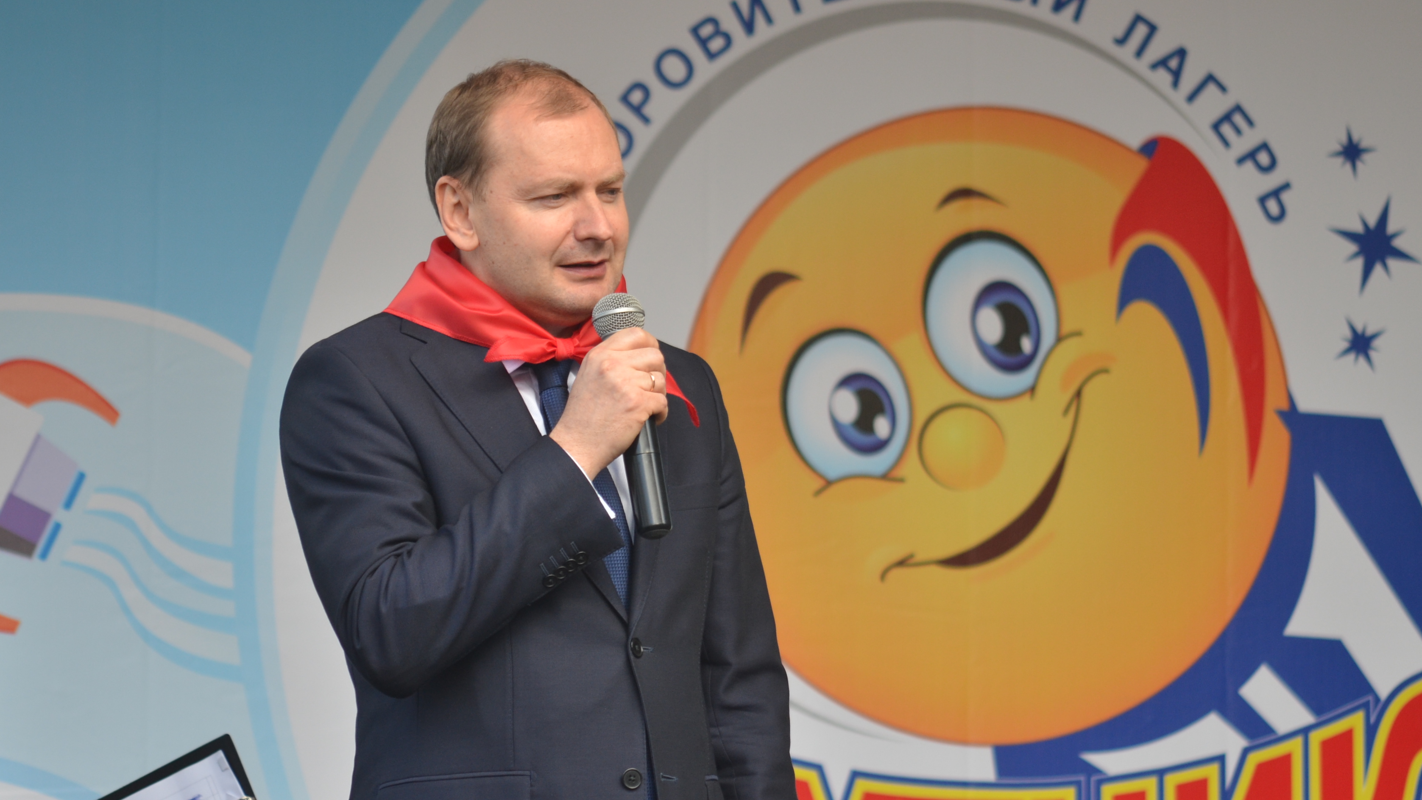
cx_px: 744
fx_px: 9449
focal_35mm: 251
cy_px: 433
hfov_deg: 8.6
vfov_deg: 4.8
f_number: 4.8
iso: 400
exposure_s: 1/500
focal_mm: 145
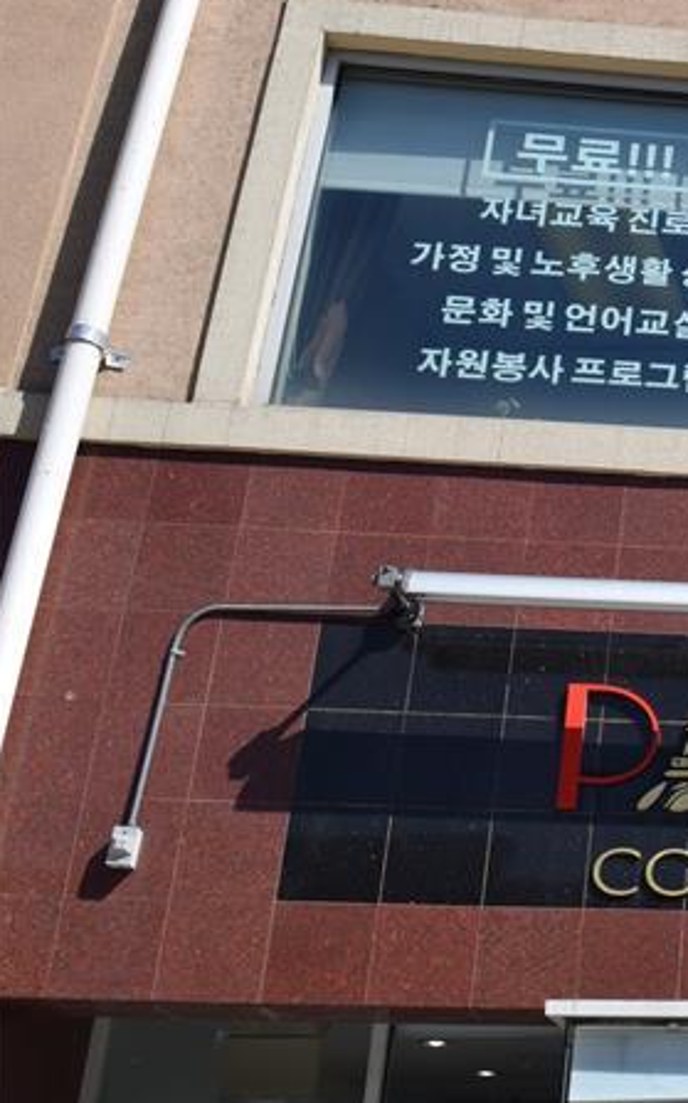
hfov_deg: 16.9
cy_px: 390
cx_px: 1255
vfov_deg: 32.3
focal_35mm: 63
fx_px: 1892
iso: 200
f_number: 11
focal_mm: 18
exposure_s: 1/500
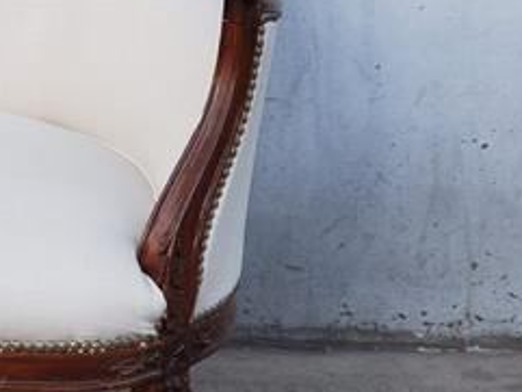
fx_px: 2082
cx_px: -110
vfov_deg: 10.7
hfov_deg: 13.9
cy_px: 115
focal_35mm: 138
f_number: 2.4
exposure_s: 1/33
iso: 160
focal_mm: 6
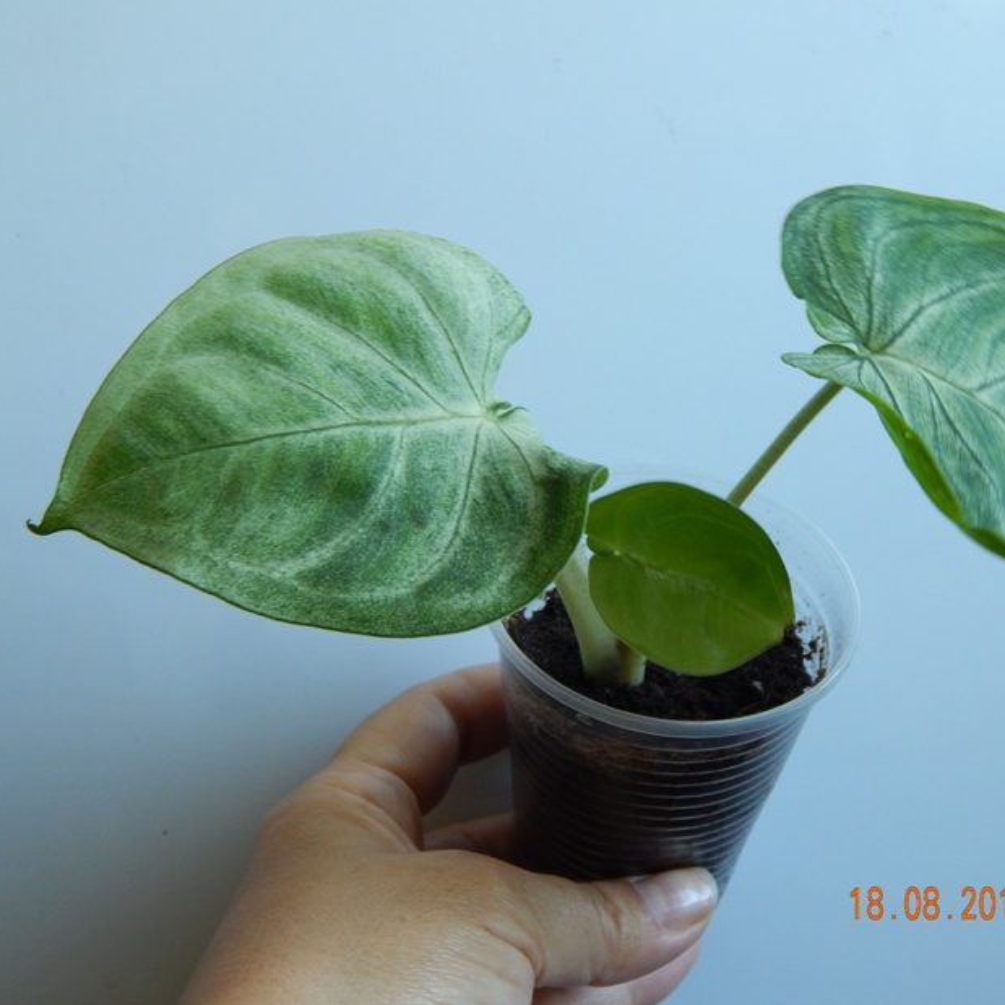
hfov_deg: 29.5
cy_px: 503
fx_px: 1905
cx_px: 589
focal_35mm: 58
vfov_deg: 29.6
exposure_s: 1/30
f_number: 3.7
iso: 200
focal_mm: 8.6
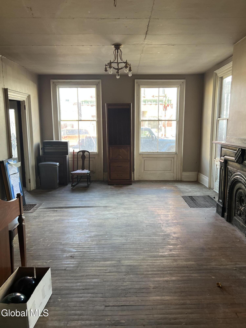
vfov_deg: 67.3
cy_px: 164
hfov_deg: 53.1
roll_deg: +1.5
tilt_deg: -6.6
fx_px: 246
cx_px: 123
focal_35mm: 26
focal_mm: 5.7
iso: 80
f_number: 1.5
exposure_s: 1/60
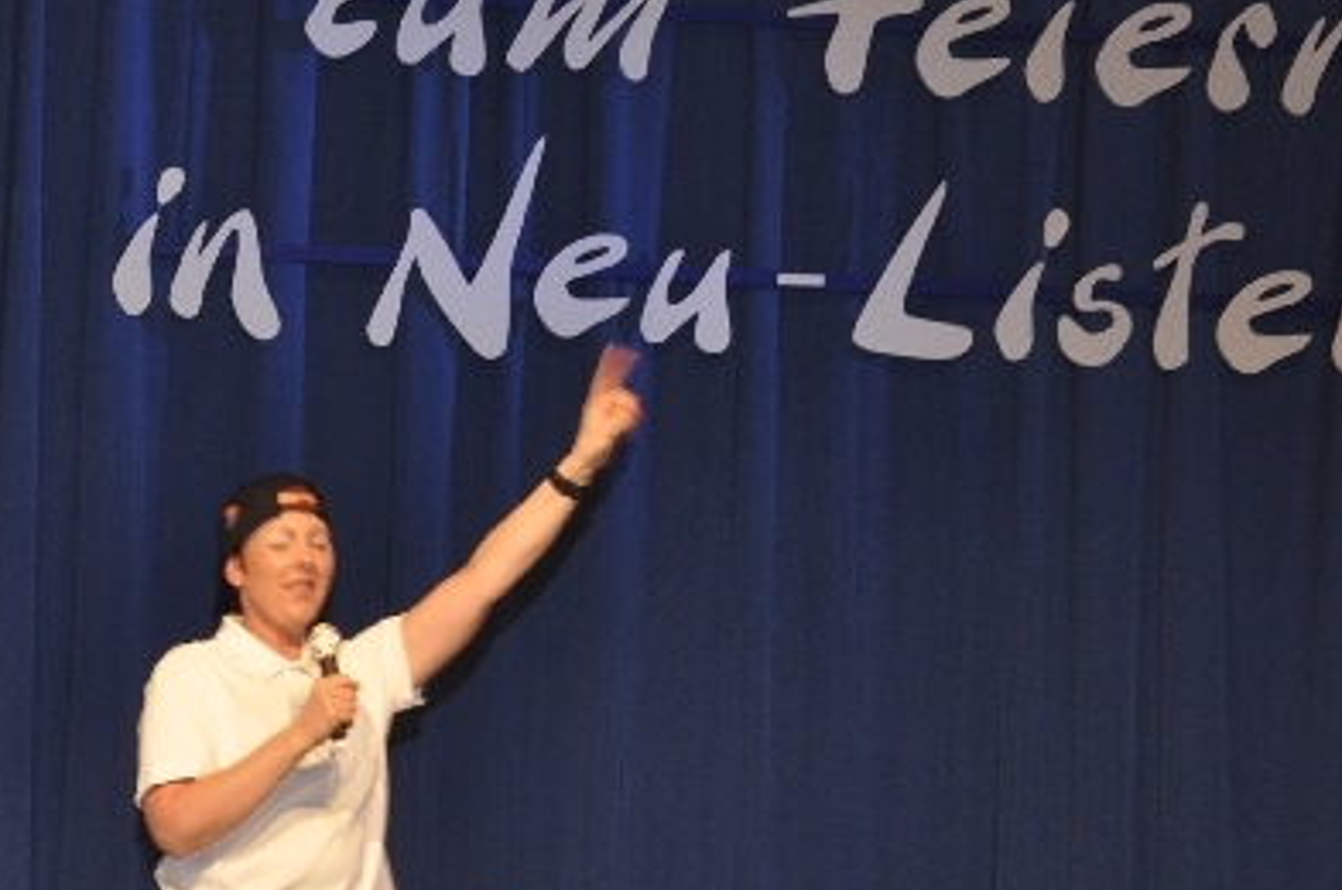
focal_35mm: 153
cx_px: 86
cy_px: 847
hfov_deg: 13.3
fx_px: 5694
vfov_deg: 8.9
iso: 400
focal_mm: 50
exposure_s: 1/60
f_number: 5
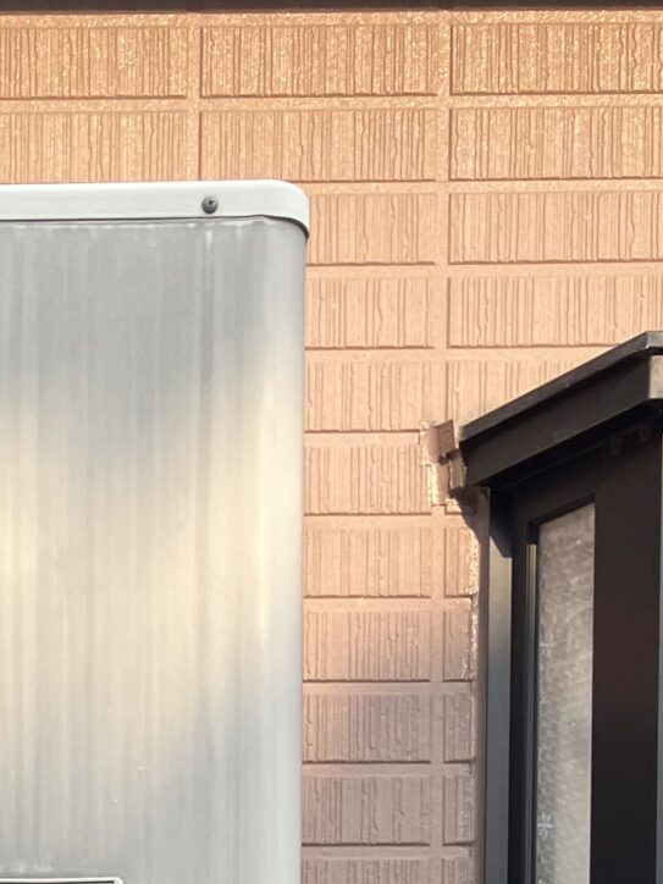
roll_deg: -0.6
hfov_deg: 14.4
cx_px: -186
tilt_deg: +1.9
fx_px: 2528
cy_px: 1484
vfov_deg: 17.1
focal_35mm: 99
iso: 32
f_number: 1.8
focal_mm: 3.99
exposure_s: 1/412
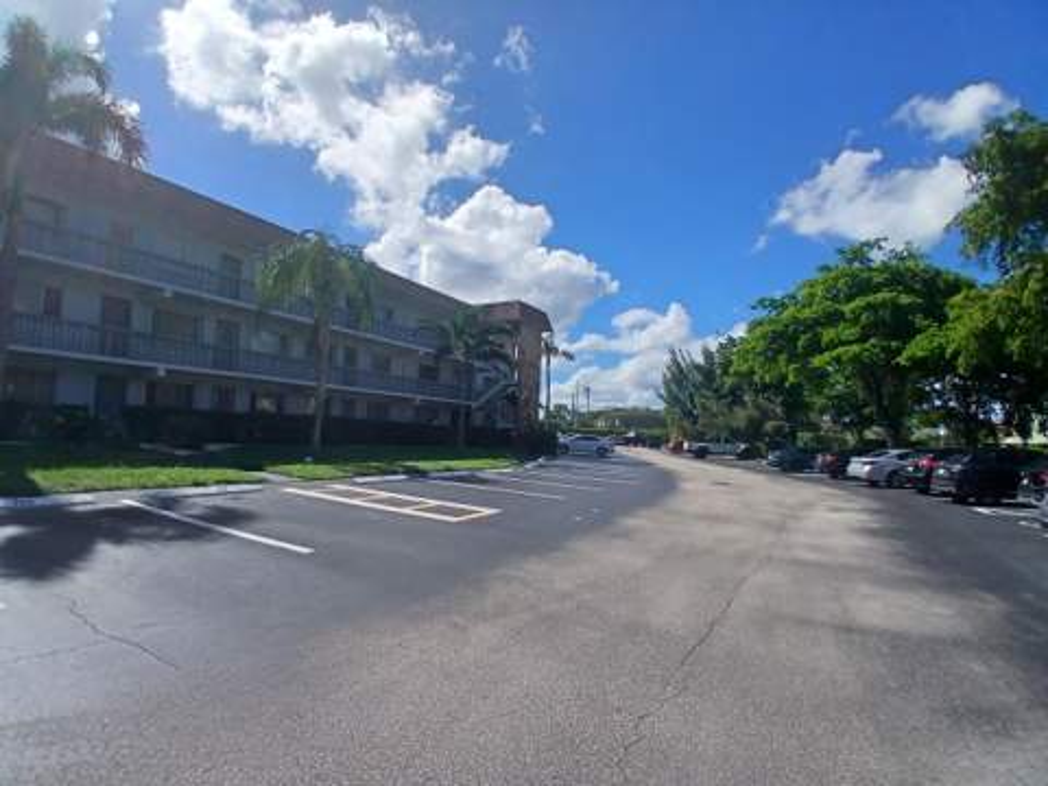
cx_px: 524
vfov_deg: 74.7
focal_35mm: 17
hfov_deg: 91.0
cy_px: 393
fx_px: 515
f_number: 2.2
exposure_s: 1/2304
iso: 50
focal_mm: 1.4
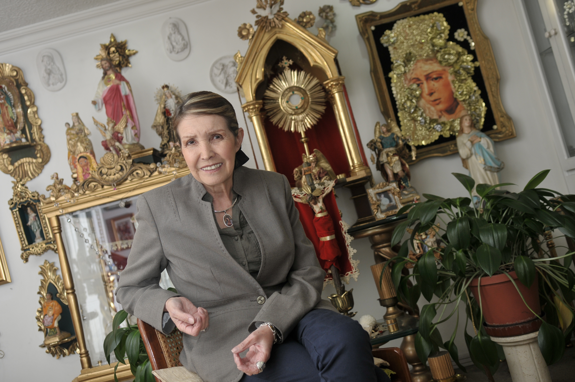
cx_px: 288
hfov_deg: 49.6
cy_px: 191
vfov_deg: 34.1
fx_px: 622
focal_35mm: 39
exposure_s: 1/100
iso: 200
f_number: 3.2
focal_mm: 26
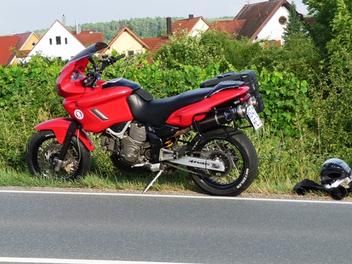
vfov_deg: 10.8
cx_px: 159
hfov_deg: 14.3
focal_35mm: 138
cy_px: 126
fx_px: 1404
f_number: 4.7
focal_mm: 16.3
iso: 100
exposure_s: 1/250
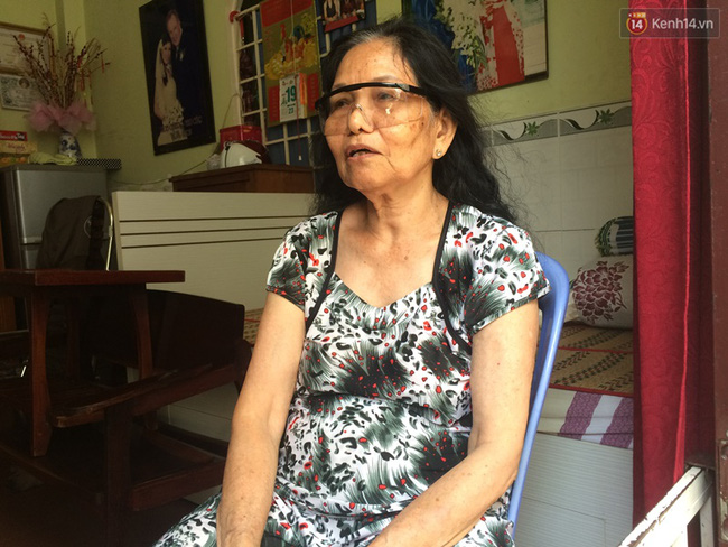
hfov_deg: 61.6
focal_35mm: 29
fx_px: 610
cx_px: 364
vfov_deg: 48.3
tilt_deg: -6.0
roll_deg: +4.3
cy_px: 274
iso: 40
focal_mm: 4.15
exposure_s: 1/33
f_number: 2.2
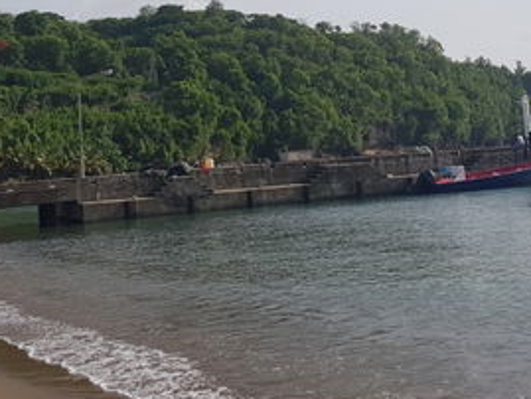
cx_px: 282
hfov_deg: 33.2
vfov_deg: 24.9
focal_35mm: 58
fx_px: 890
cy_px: 91
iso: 40
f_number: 1.7
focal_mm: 4.2
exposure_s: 1/3208
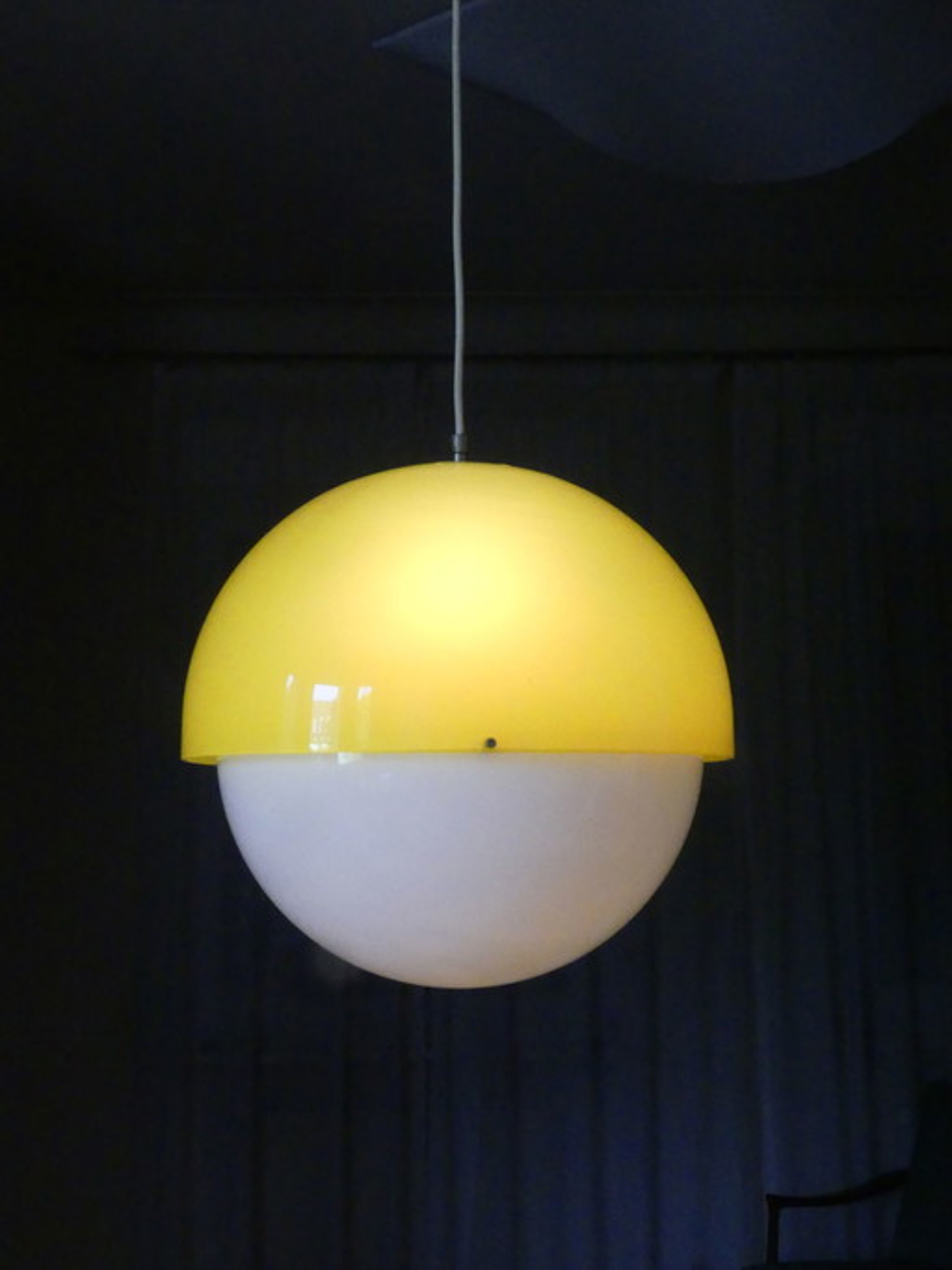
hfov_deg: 29.1
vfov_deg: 38.2
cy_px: 635
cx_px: 476
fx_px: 1834
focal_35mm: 50
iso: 1600
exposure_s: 1/80
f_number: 8
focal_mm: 9.1
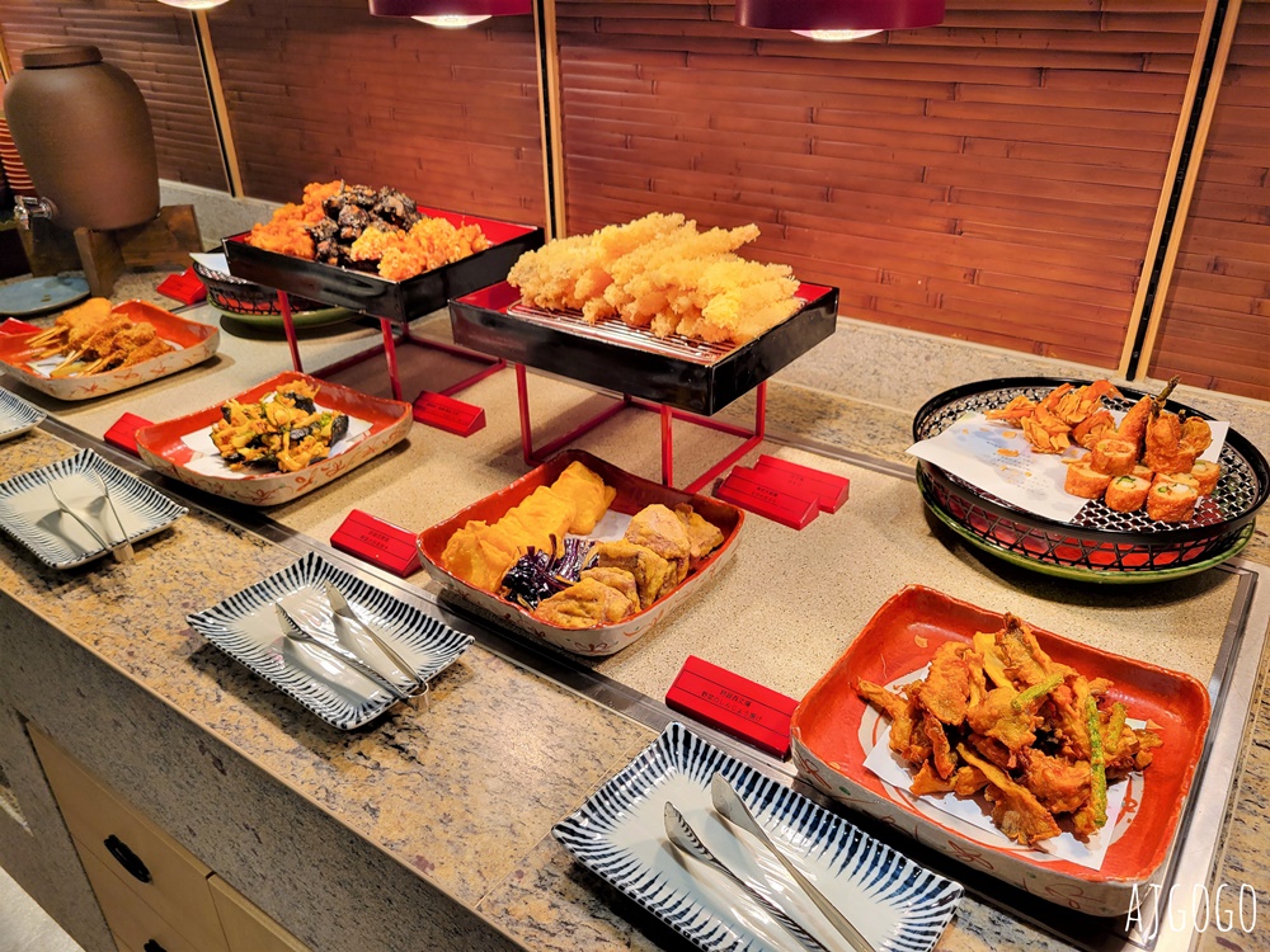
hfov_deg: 67.3
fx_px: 954
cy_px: 476
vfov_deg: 53.1
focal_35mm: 26
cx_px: 635
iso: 50
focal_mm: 5.4
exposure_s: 1/120
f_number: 1.8
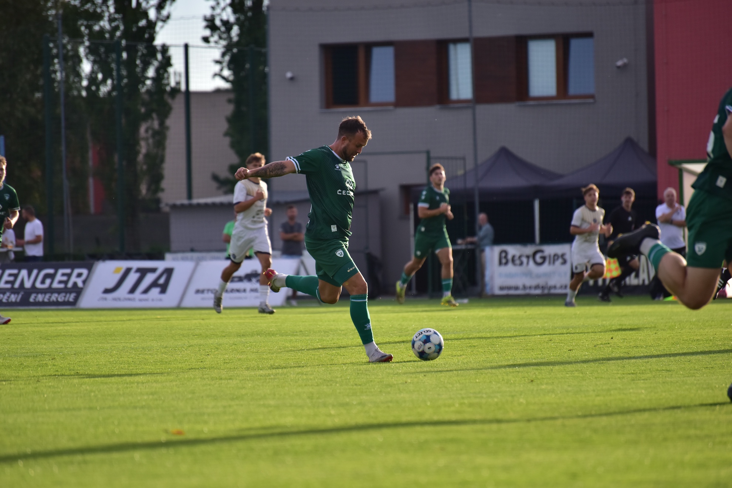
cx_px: 366
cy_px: 244
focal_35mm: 260
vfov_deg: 5.3
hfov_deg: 7.9
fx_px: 5287
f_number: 5.6
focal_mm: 260
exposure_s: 1/1600
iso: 450
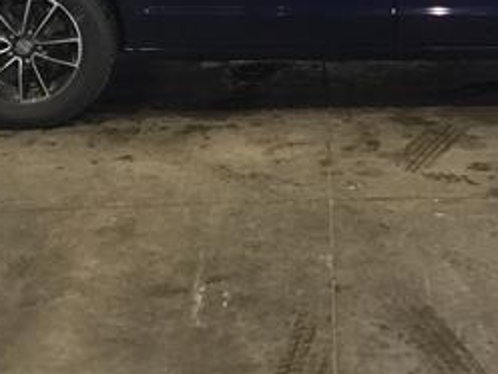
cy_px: -107
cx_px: 357
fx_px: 1151
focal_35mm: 80
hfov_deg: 24.2
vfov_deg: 17.4
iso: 64
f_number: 2.4
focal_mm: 3.3
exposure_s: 1/30
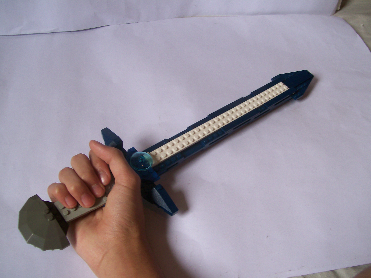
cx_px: 186
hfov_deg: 51.4
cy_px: 139
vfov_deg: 39.7
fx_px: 386
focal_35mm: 36
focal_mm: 6
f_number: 2.7
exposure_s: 1/98.5
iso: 80
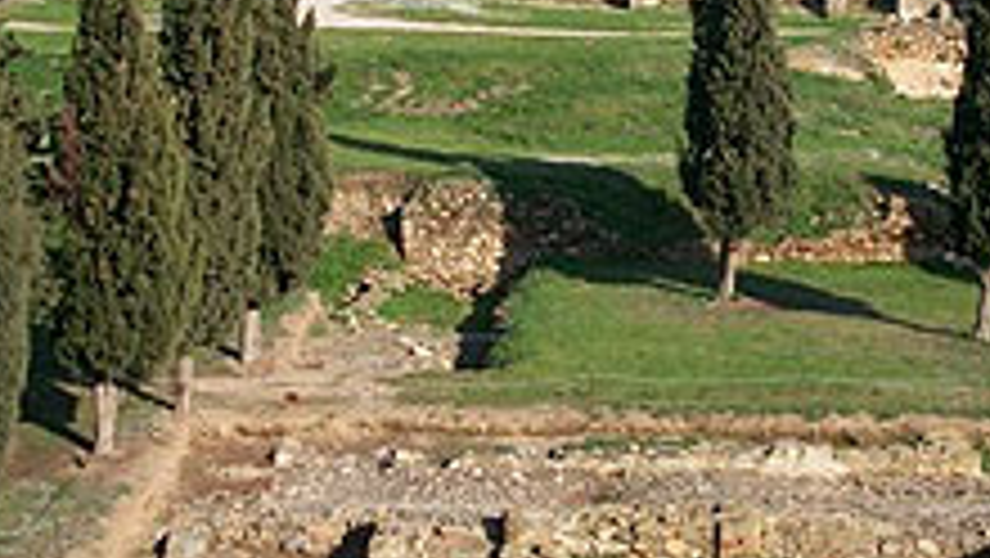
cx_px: 626
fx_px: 2049
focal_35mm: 78
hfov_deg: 27.1
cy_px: 256
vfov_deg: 15.5
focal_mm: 6.3
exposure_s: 1/320
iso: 80
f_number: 5.6
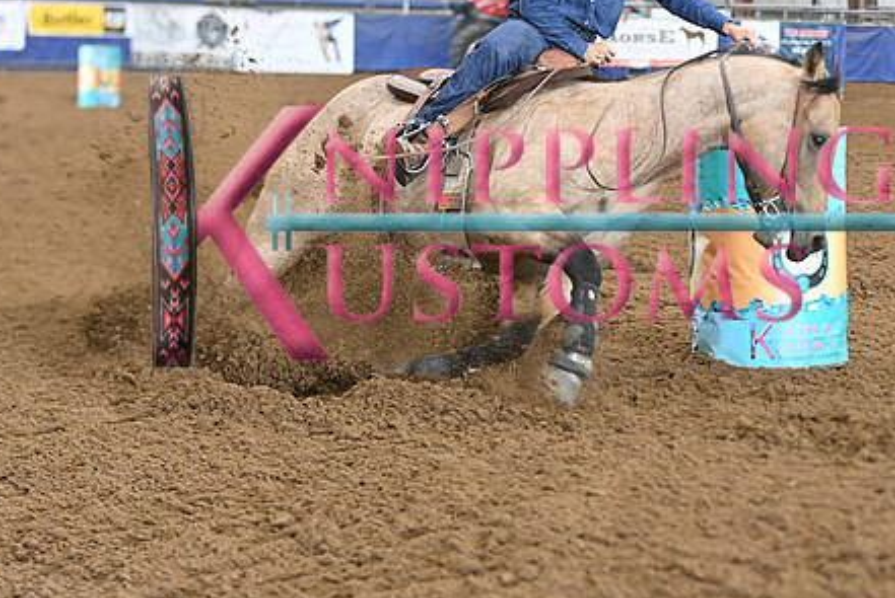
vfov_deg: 12.1
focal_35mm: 113
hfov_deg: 18.1
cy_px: 220
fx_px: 2812
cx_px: 526
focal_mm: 86
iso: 3200
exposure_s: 1/250
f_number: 3.2
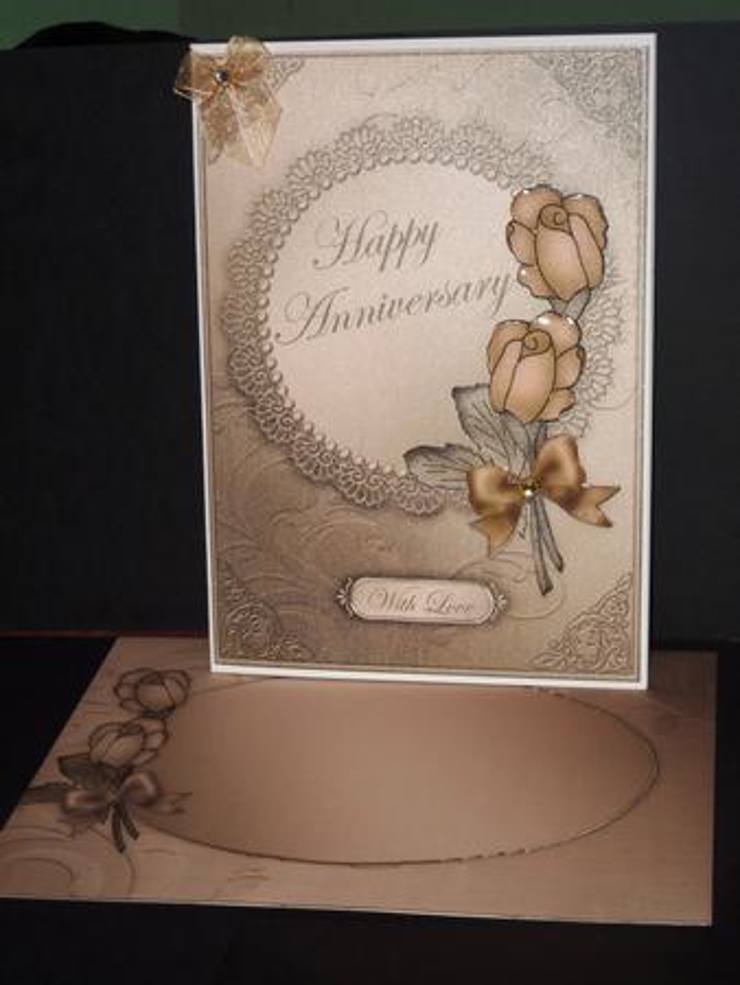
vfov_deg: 30.7
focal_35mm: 63
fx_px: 1794
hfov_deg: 23.3
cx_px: 370
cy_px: 492
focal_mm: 10.3
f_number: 4
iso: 100
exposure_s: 1/30
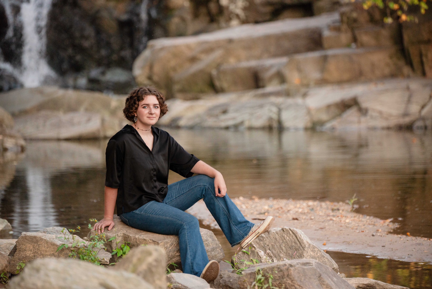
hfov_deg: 14.7
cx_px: 216
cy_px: 144
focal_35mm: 140
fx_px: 1680
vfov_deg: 9.8
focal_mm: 140
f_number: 2.8
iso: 1600
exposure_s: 1/250
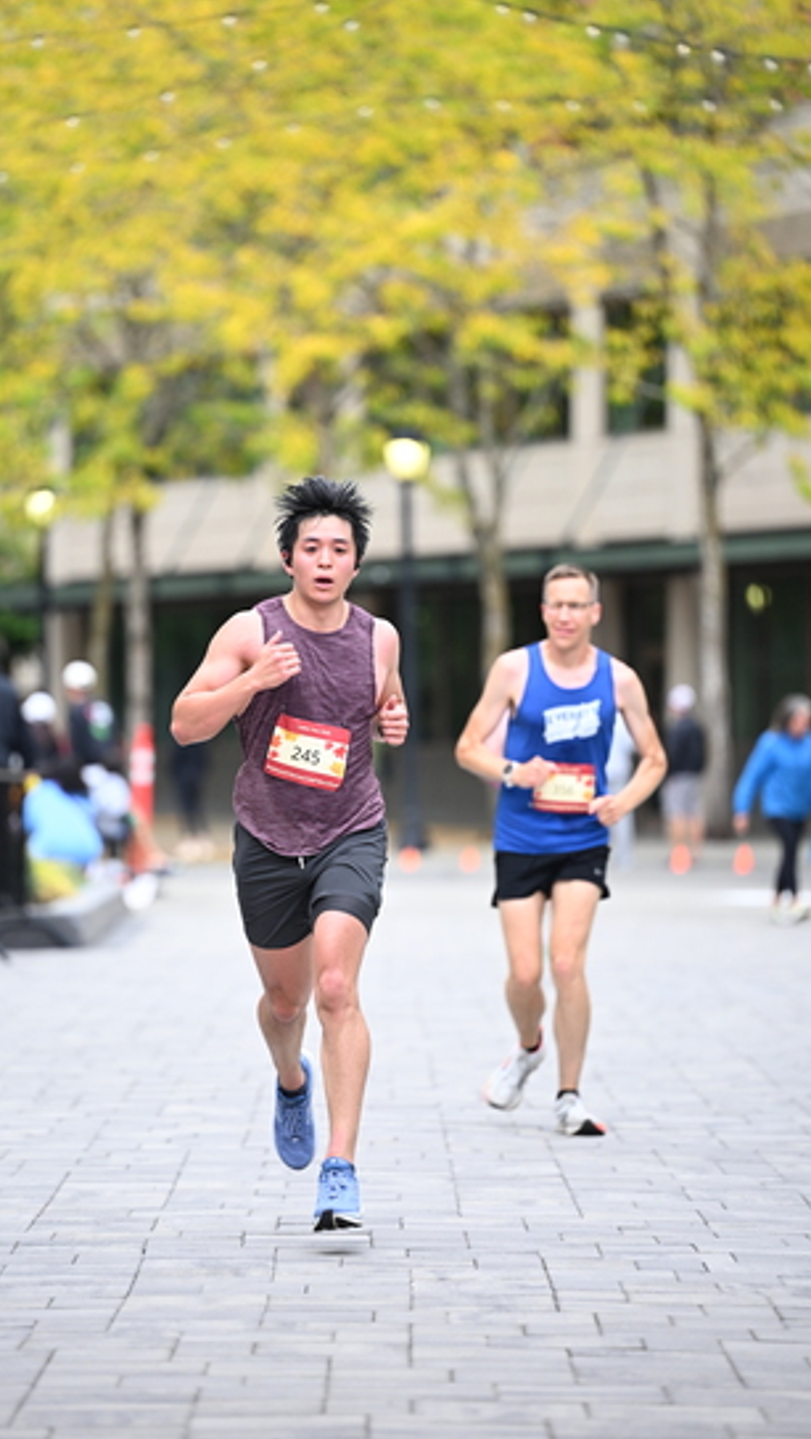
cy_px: 723
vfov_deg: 11.6
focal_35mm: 185
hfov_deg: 6.6
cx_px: 347
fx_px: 7065
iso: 800
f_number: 2.8
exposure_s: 1/1600
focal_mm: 175
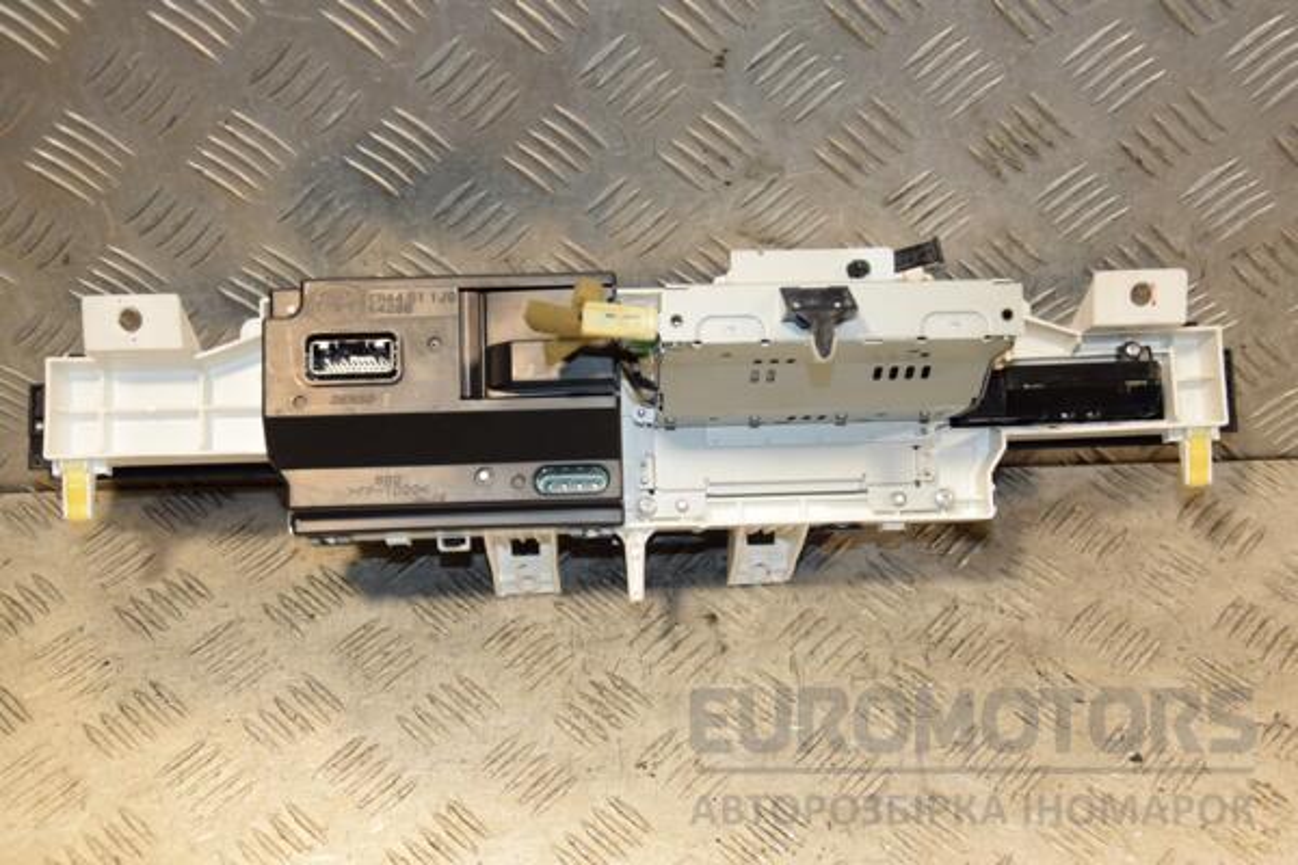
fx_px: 1622
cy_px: 432
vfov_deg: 29.9
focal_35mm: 45
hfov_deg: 43.6
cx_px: 649
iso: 800
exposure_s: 1/200
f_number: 5.6
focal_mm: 30
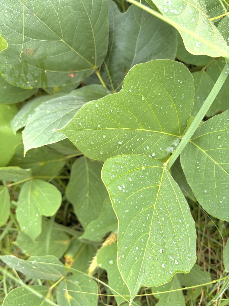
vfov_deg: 67.3
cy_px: 153
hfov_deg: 53.1
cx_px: 114
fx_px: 229
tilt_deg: -67.1
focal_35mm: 26
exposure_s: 1/206
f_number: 1.6
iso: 40
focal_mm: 5.96
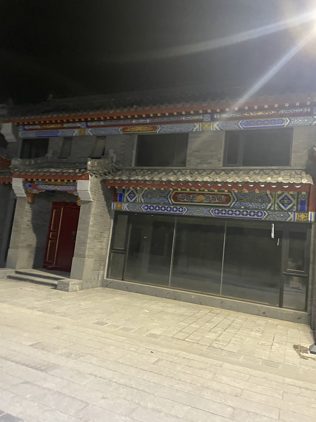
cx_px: 158
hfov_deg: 53.1
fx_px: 316
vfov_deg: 67.3
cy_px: 211
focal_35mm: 26
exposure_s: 1/25
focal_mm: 4.2
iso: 640
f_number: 1.6
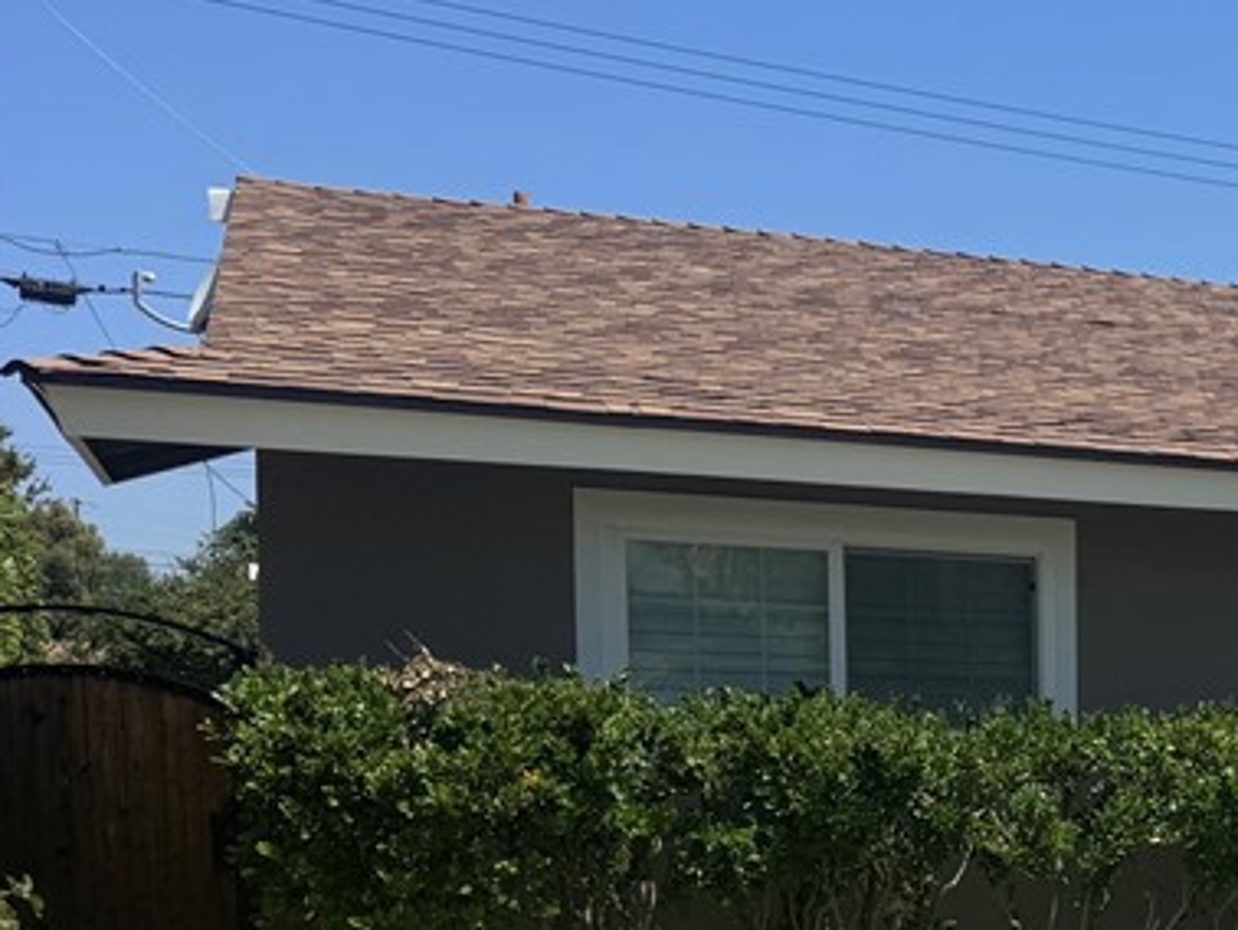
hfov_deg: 26.9
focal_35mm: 65
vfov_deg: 21.7
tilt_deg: -5.2
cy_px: 966
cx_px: 1428
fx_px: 2326
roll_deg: -1.3
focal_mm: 6.76
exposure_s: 1/6410
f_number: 1.78
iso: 80
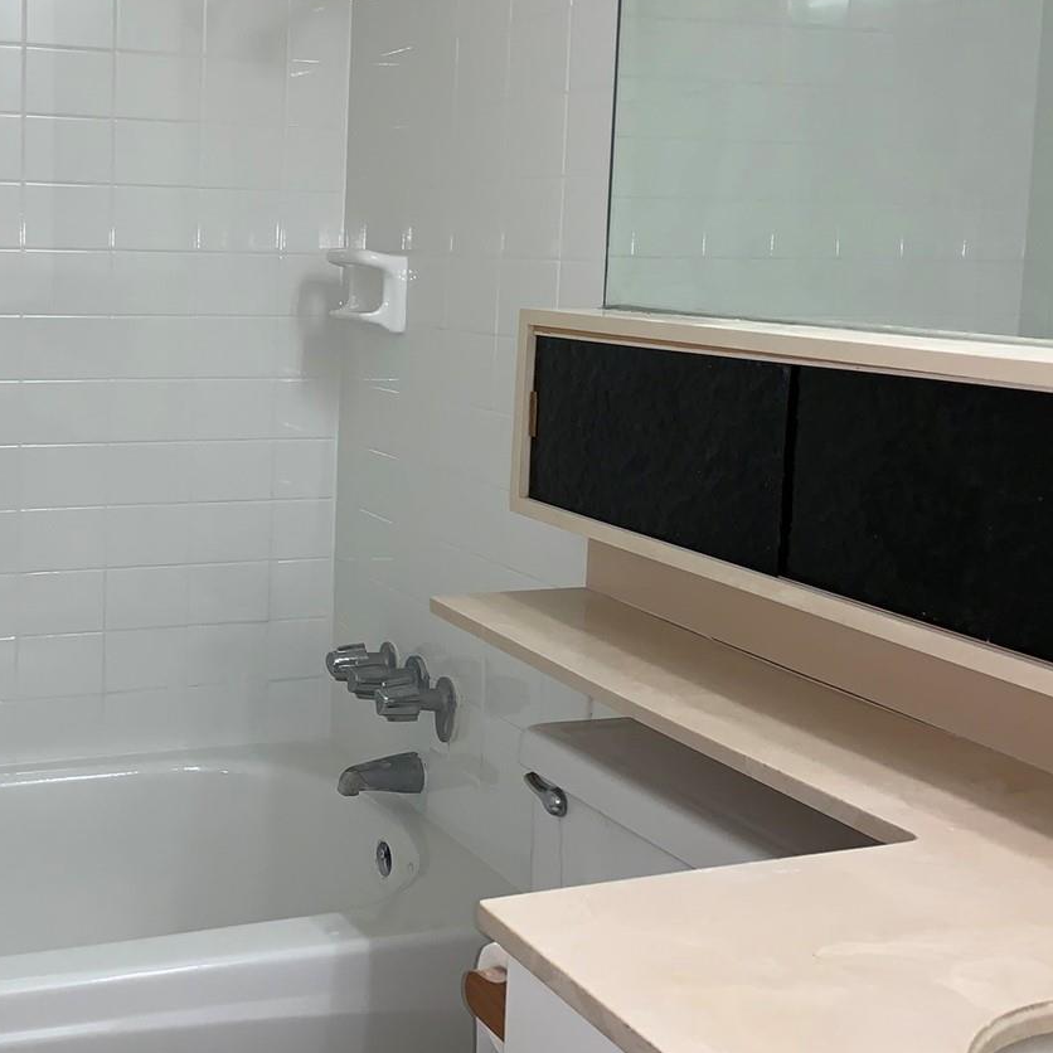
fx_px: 1514
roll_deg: -2.3
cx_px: 168
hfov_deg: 36.6
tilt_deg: -6.8
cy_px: 421
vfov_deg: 38.2
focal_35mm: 44
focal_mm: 4.25
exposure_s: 1/22
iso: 32
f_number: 1.8
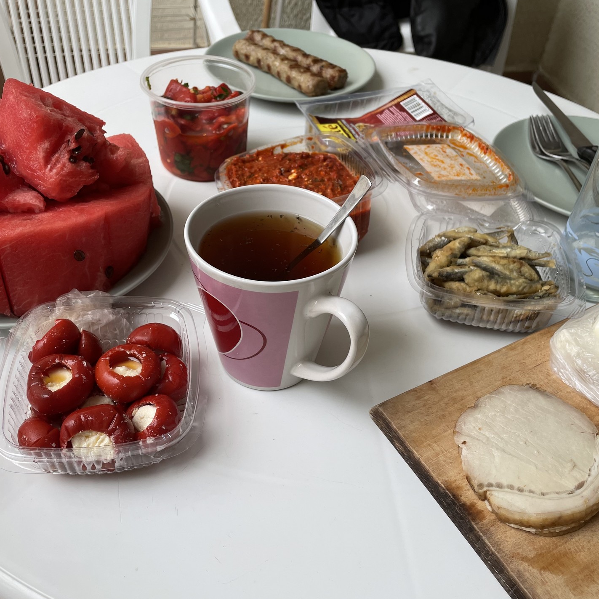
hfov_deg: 52.5
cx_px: 297
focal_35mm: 31
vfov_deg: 52.5
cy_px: 302
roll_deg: -3.4
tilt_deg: -42.3
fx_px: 607
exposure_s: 1/452
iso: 32
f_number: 1.6
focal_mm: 4.2
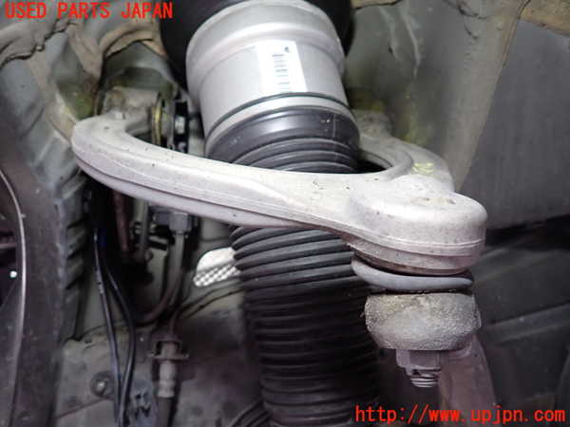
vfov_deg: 54.9
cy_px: 214
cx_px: 285
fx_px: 412
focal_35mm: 25
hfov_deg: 69.4
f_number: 2
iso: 250
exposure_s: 1/30
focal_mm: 4.5
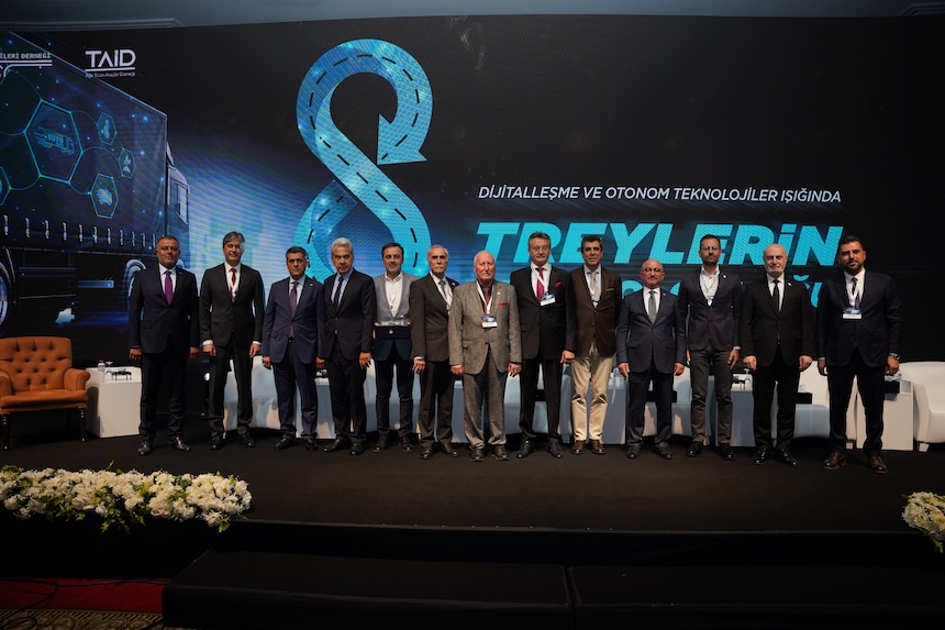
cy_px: 315
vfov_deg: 53.1
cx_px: 472
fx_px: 630
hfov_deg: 73.8
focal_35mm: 24
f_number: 2.8
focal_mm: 24
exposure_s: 1/200
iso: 250
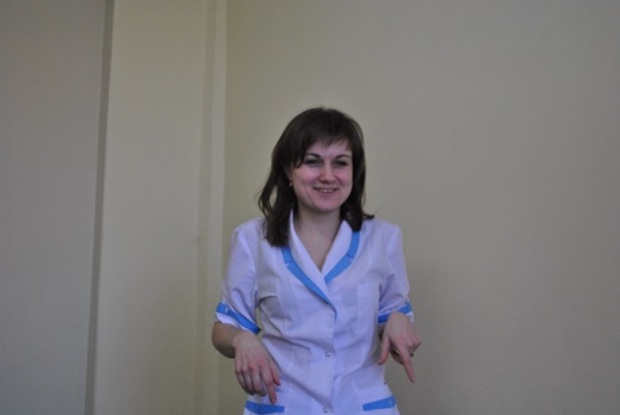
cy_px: 208
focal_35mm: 42
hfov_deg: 46.4
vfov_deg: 32.0
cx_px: 310
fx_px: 724
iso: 800
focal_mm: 28
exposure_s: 1/160
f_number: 4.5
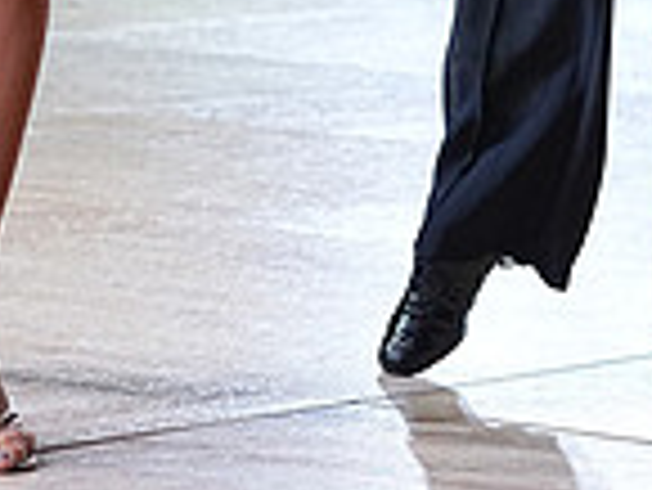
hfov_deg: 6.5
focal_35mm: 303
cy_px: -494
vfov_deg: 4.8
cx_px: 187
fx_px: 5712
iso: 1600
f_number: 4
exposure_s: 1/500
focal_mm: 79
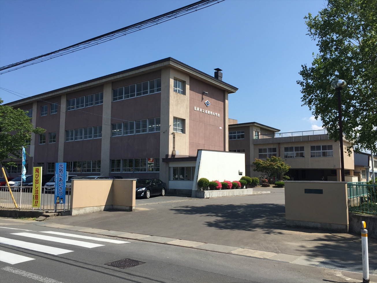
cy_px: 142
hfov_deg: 61.7
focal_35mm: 29
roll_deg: -1.7
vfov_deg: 48.2
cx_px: 188
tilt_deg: +5.2
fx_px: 316
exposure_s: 1/1721
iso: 32
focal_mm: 4.15
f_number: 2.2
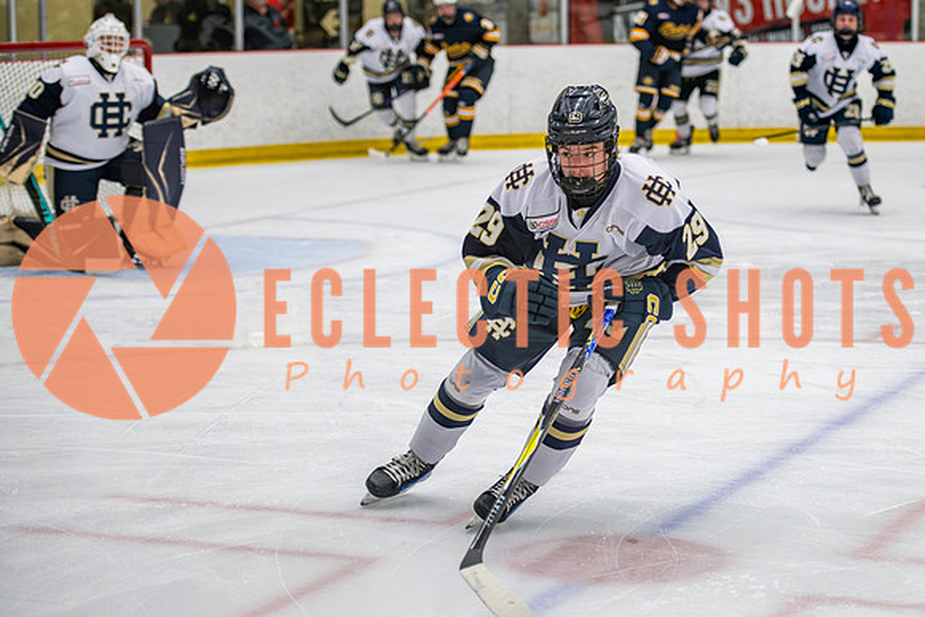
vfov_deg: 13.5
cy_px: 308
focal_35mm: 101
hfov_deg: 20.1
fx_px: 2605
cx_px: 572
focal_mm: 82
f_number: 3.2
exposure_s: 1/640
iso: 2000
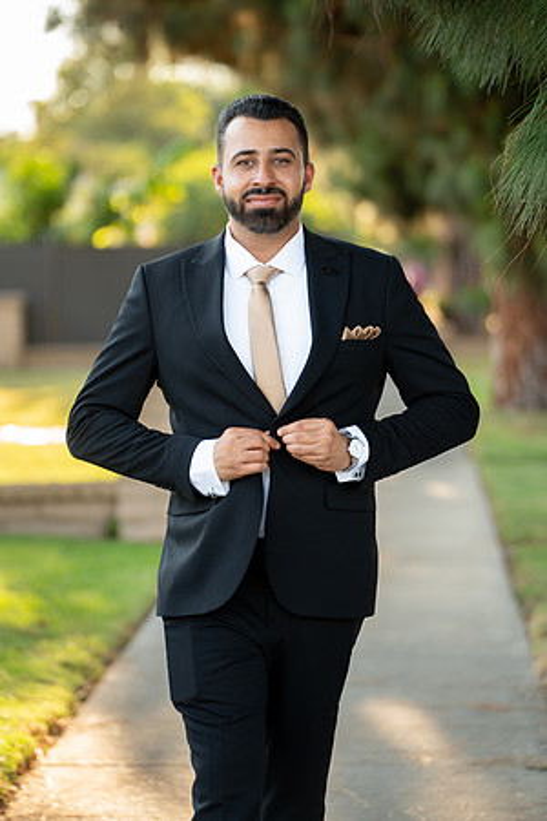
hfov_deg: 12.0
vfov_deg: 17.9
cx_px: 274
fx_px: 2598
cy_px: 410
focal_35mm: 114
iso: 320
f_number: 2.8
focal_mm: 114
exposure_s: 1/500
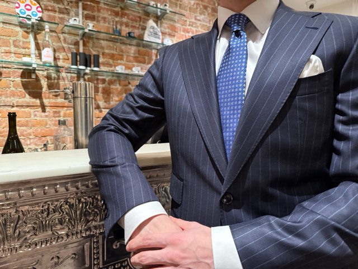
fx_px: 248
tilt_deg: -4.4
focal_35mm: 24
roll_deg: -0.2
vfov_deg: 56.8
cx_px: 179
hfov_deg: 71.6
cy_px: 134
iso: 800
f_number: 1.78
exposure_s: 1/60
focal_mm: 6.76
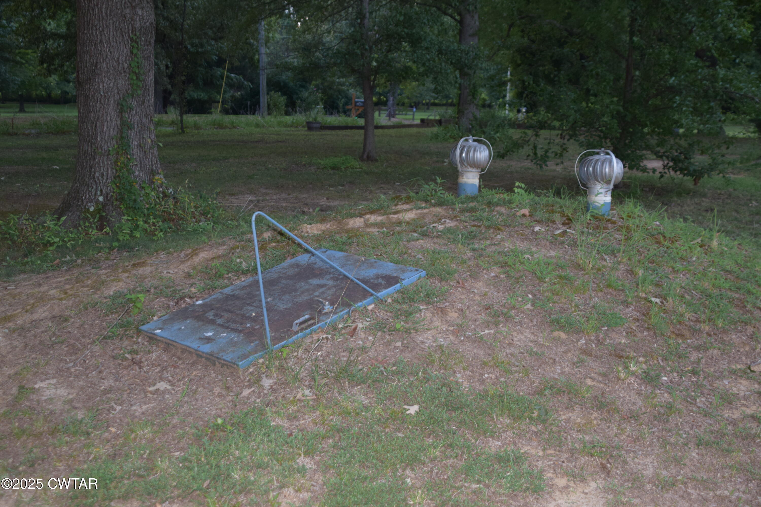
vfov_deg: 31.9
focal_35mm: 42
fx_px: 888
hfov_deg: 46.4
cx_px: 380
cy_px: 254
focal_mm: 28
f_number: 4
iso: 800
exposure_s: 1/60
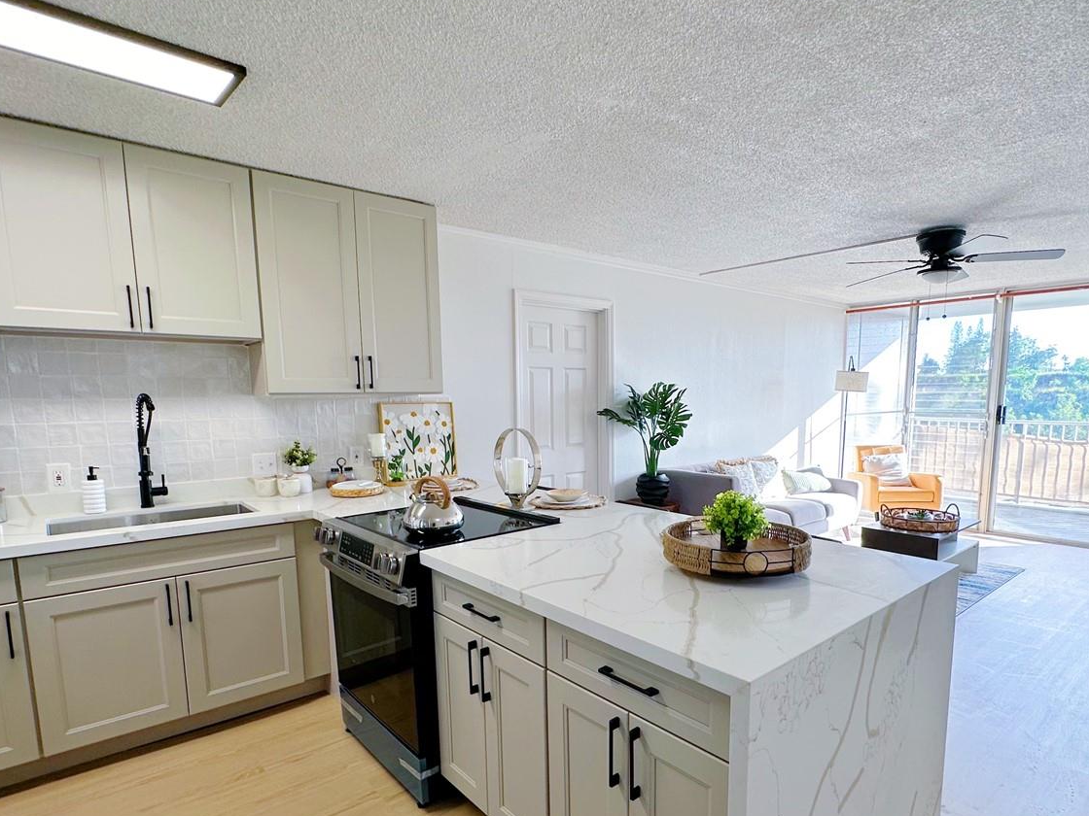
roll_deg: +0.7
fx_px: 629
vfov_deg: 65.5
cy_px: 479
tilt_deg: -7.5
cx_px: 597
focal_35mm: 20
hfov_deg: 81.5
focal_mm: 2.22
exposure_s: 1/120
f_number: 2.2
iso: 50
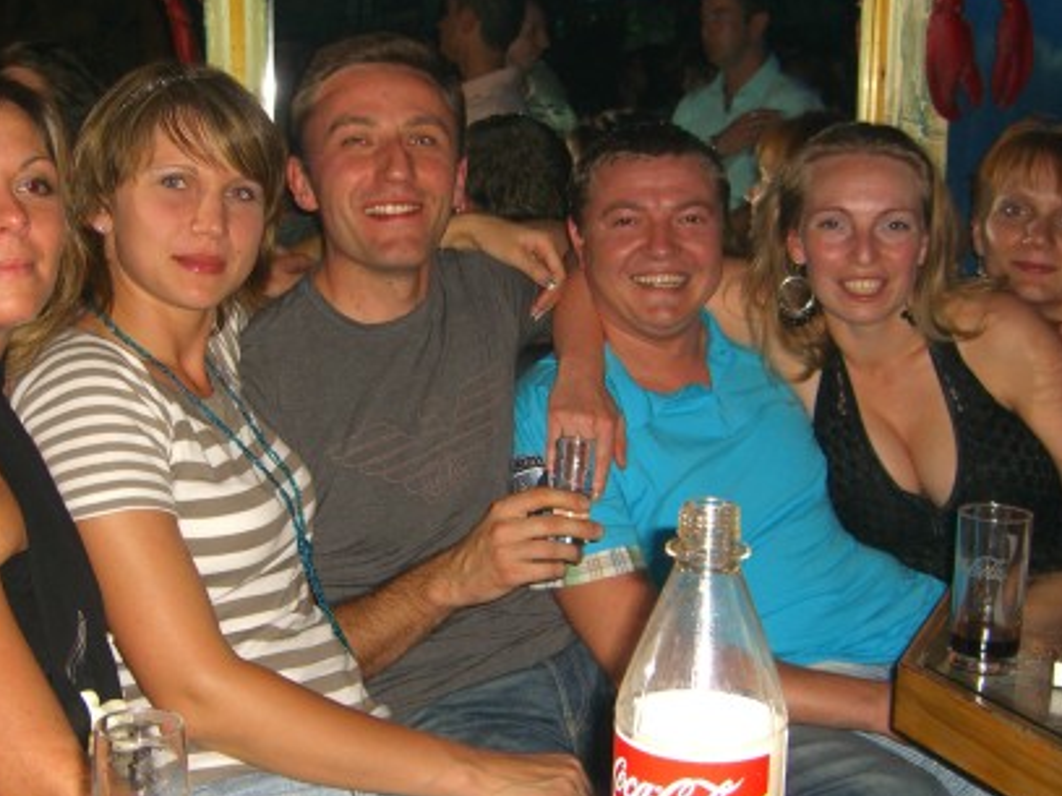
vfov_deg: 26.1
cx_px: 438
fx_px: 1718
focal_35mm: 56
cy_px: 441
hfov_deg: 34.3
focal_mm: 7.9
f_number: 2.8
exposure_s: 1/60
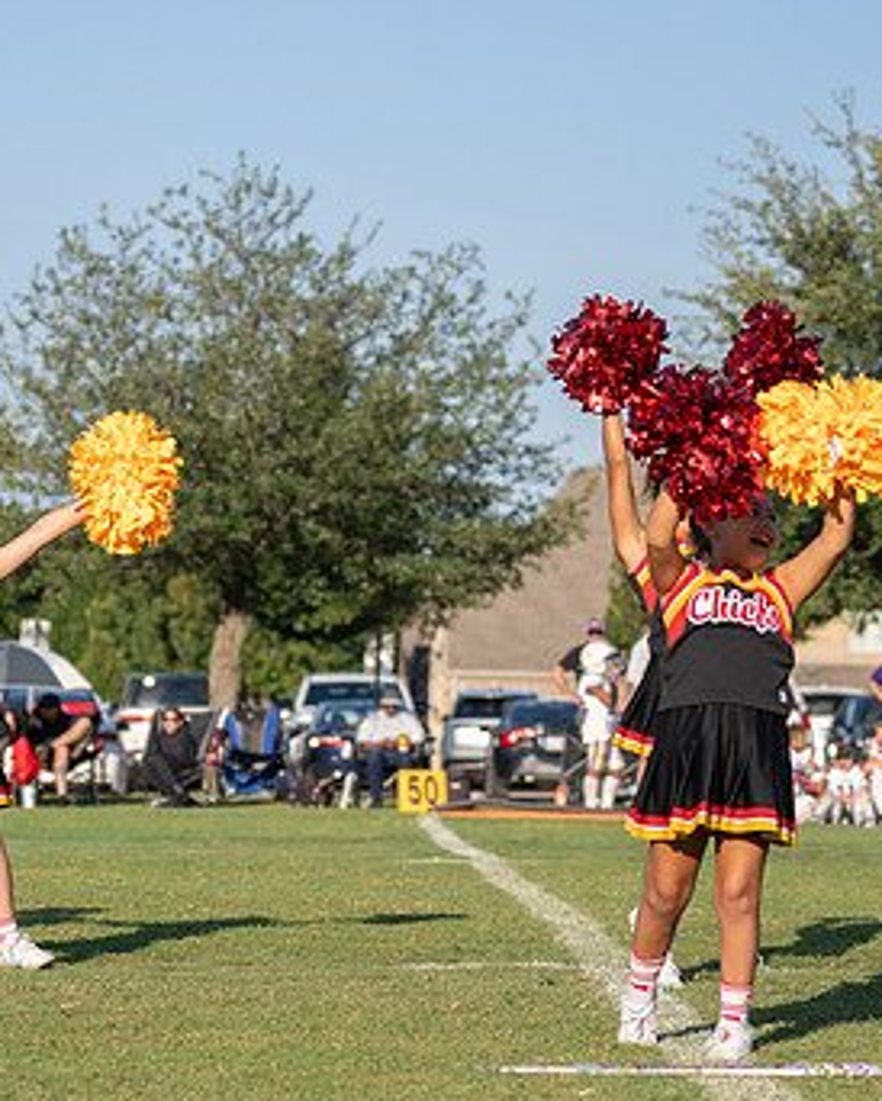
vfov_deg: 11.3
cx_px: 83
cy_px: 713
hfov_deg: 9.1
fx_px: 5542
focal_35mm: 170
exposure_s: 1/5000
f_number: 2.8
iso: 320
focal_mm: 70
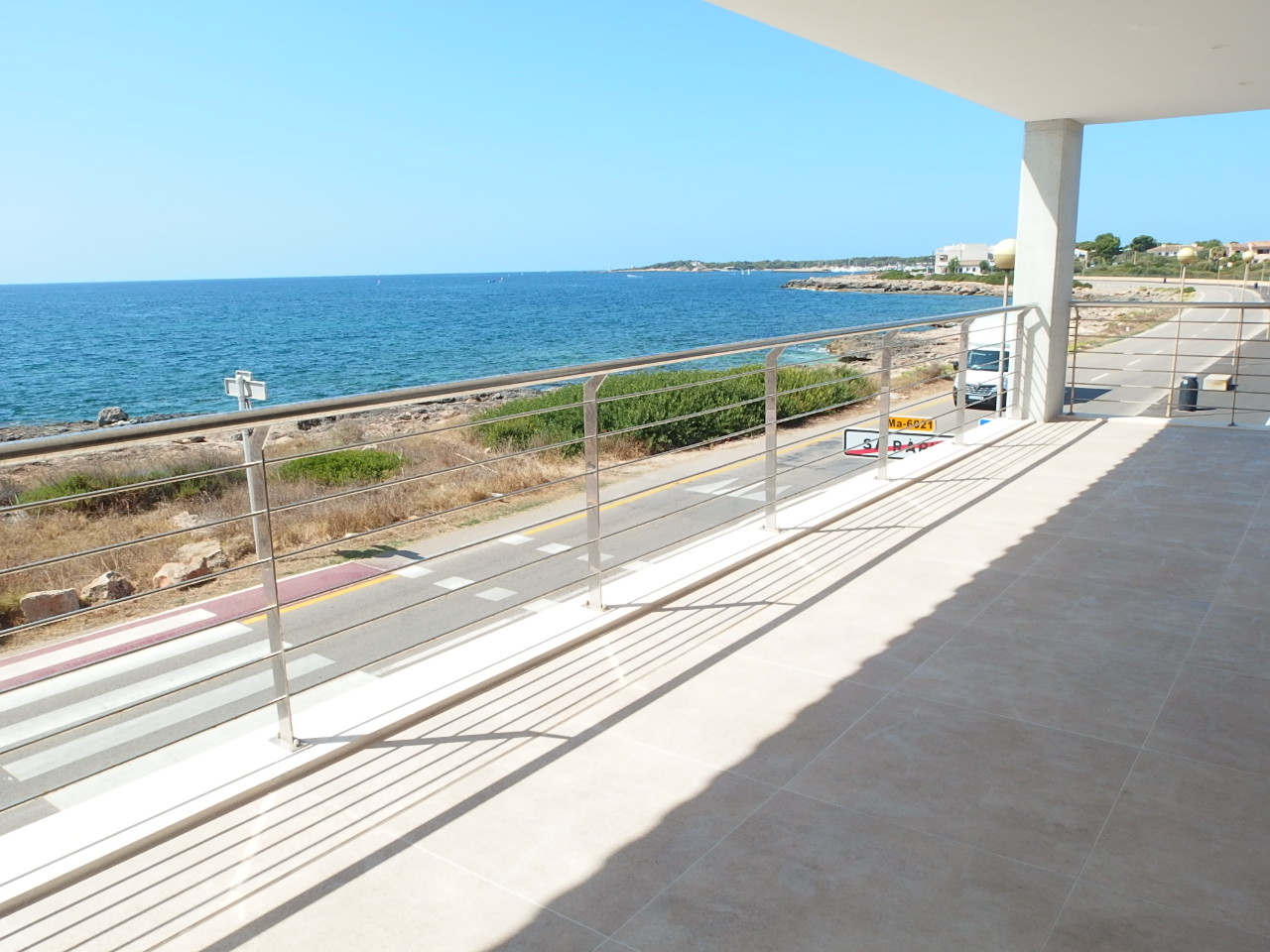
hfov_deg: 67.3
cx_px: 635
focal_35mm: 26
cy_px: 476
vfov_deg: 53.1
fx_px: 954
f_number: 8
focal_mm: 4.7
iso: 100
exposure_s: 1/200
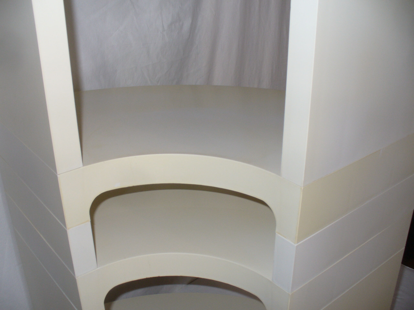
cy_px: 155
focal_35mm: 37
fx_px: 443
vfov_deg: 38.7
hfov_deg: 50.1
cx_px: 207
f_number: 2.8
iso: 100
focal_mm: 6.1
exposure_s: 1/30
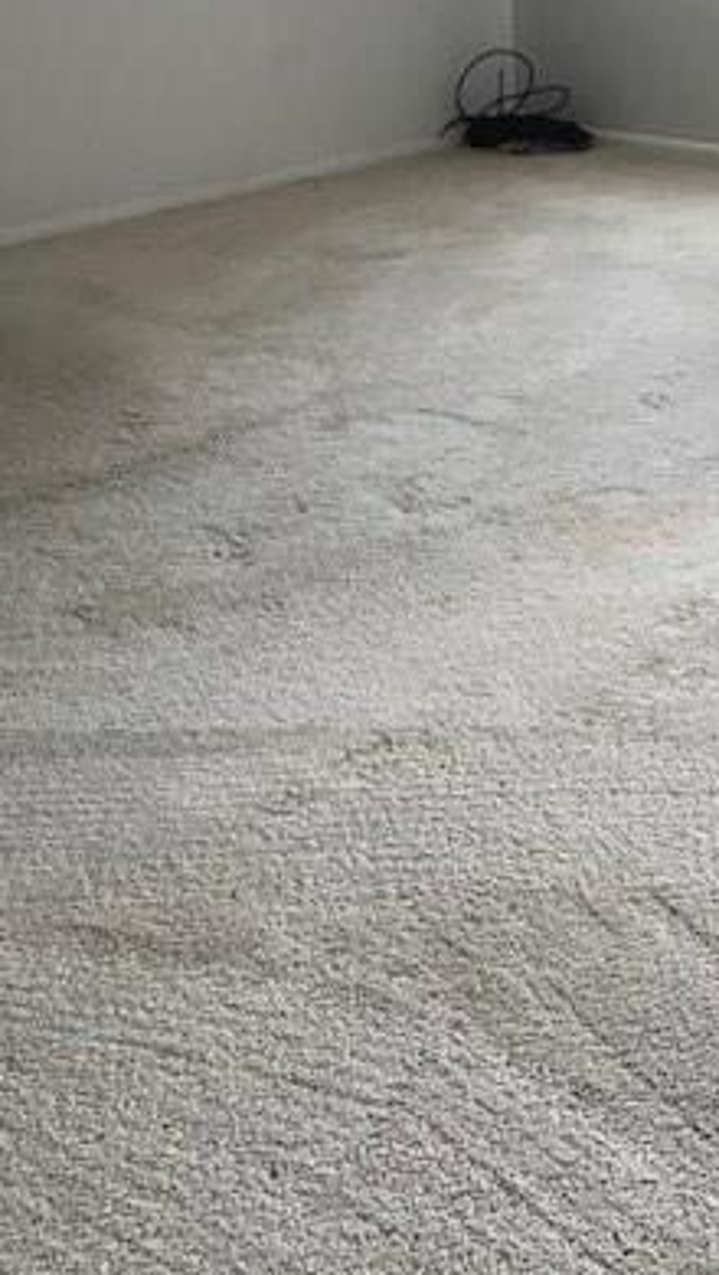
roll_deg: +2.8
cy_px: 801
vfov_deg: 41.0
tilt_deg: -29.5
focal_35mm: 50
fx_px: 1691
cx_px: 471
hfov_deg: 23.9
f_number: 1.8
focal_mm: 3.99
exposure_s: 1/17
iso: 40
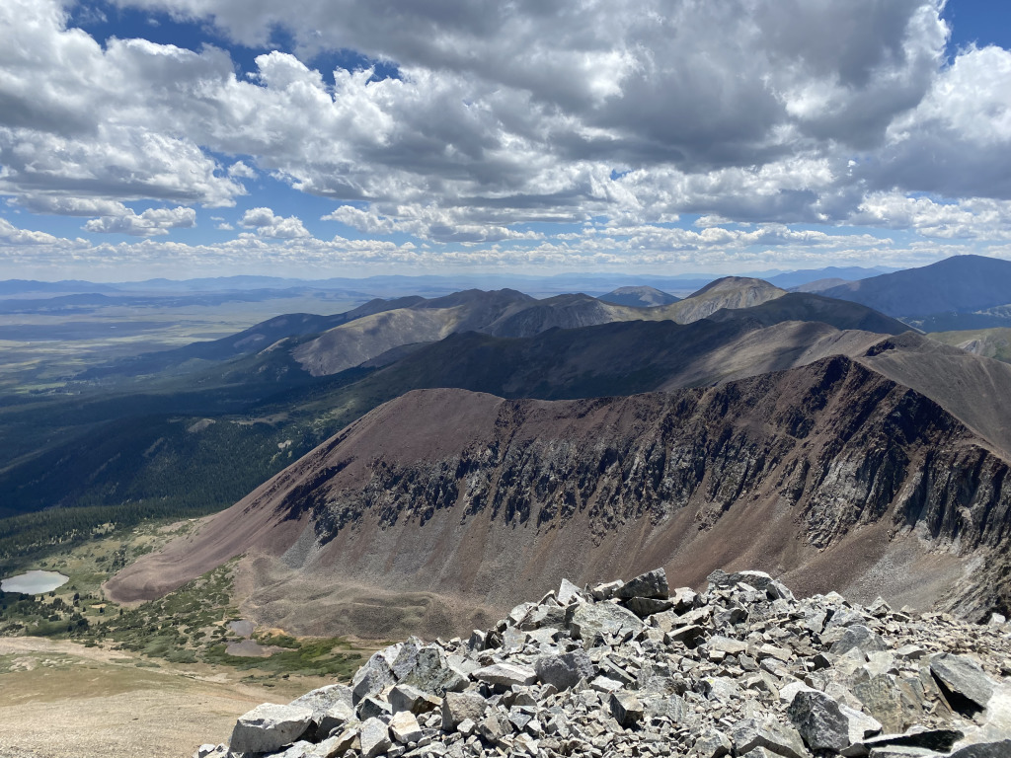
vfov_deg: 53.1
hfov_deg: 67.3
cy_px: 379
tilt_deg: -9.1
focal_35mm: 26
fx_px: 759
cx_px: 506
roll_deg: +0.8
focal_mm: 4.25
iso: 32
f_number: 1.8
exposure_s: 1/4808
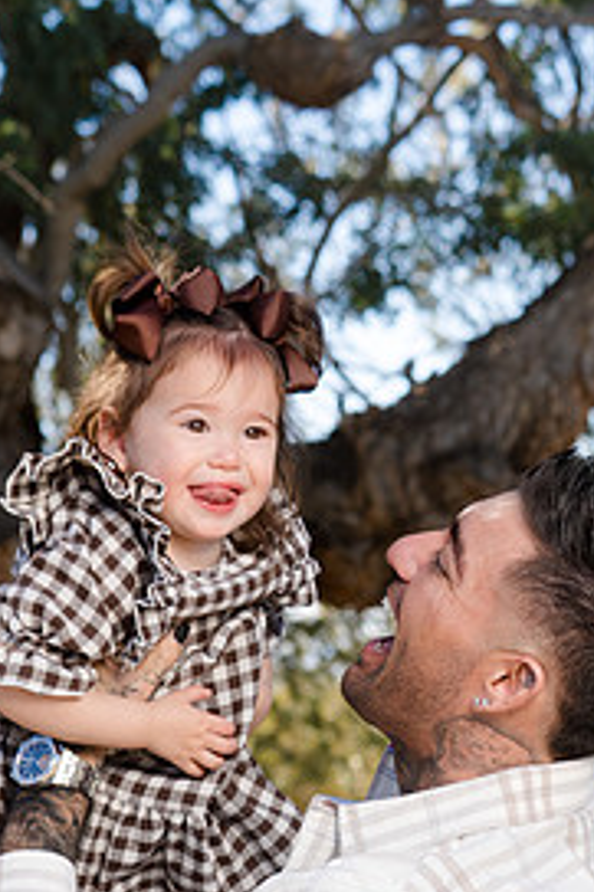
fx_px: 2874
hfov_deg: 11.8
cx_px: 325
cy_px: 699
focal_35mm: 116
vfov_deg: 17.5
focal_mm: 70
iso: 125
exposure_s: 1/250
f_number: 5.6
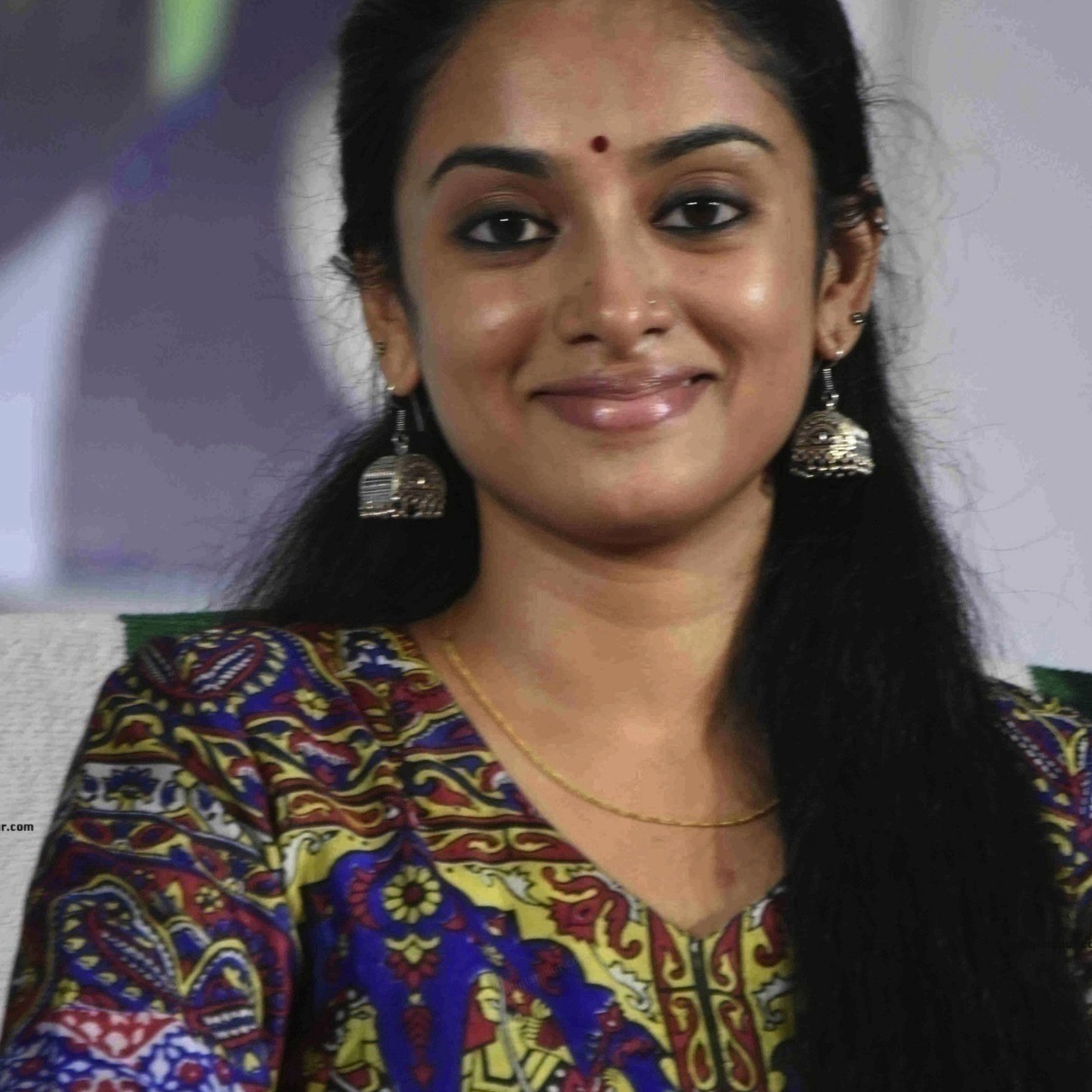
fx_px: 14633
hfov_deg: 4.3
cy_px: 622
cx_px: 521
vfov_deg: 4.3
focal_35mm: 410
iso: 2500
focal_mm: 200
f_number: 5.6
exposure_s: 1/100
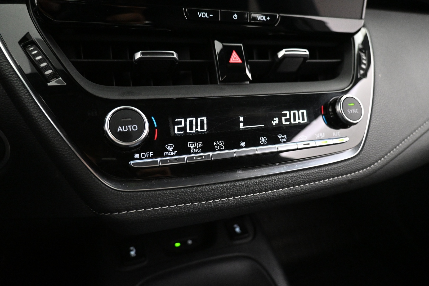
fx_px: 286
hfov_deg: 73.7
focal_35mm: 24
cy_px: 143
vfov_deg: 53.1
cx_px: 214
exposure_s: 1/30
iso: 4000
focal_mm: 16
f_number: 3.5
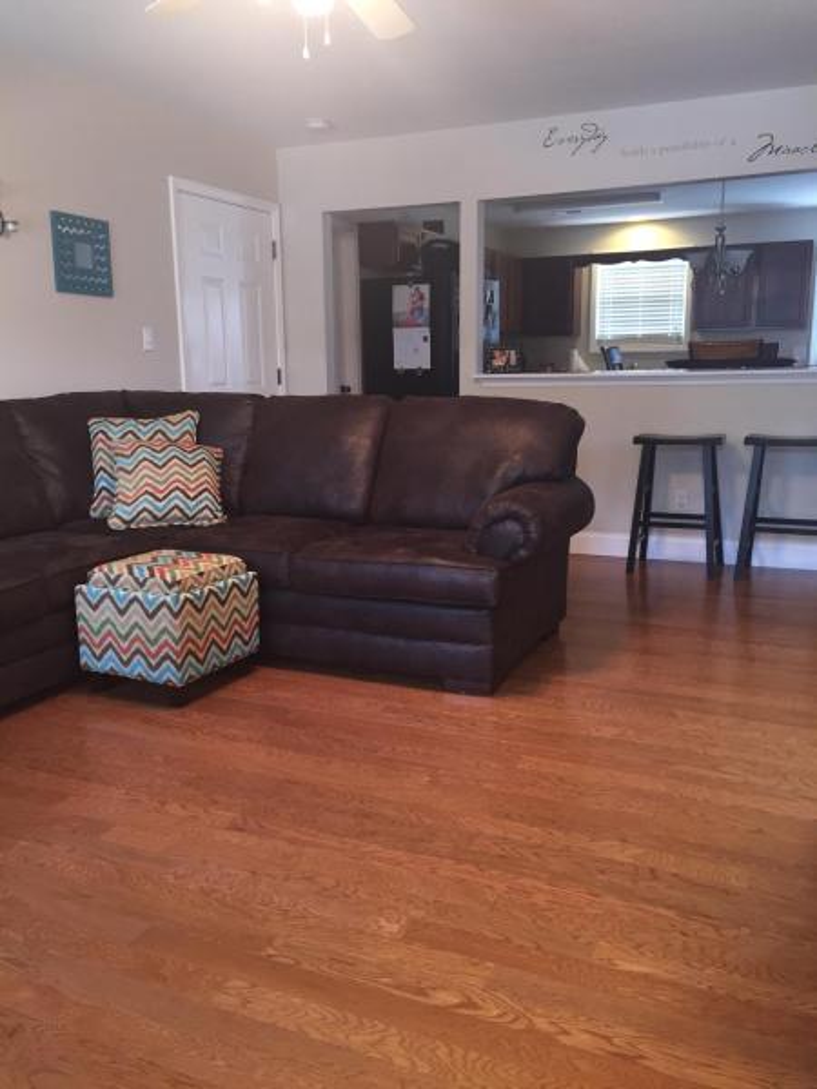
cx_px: 408
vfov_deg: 61.7
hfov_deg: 48.2
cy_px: 544
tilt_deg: -9.3
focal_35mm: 29
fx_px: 913
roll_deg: +0.9
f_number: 2.2
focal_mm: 4.15
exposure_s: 1/30
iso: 100
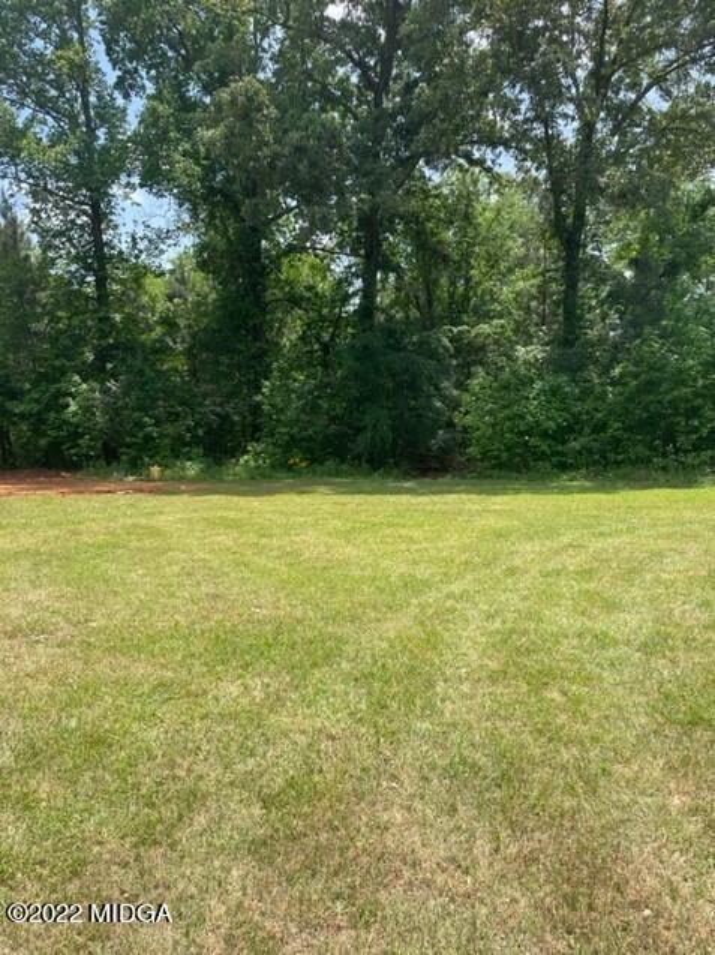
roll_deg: +3.8
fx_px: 717
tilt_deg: -5.4
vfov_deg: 67.3
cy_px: 478
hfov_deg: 53.0
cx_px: 358
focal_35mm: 26
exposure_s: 1/1490
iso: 32
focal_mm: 4.2
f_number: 1.6
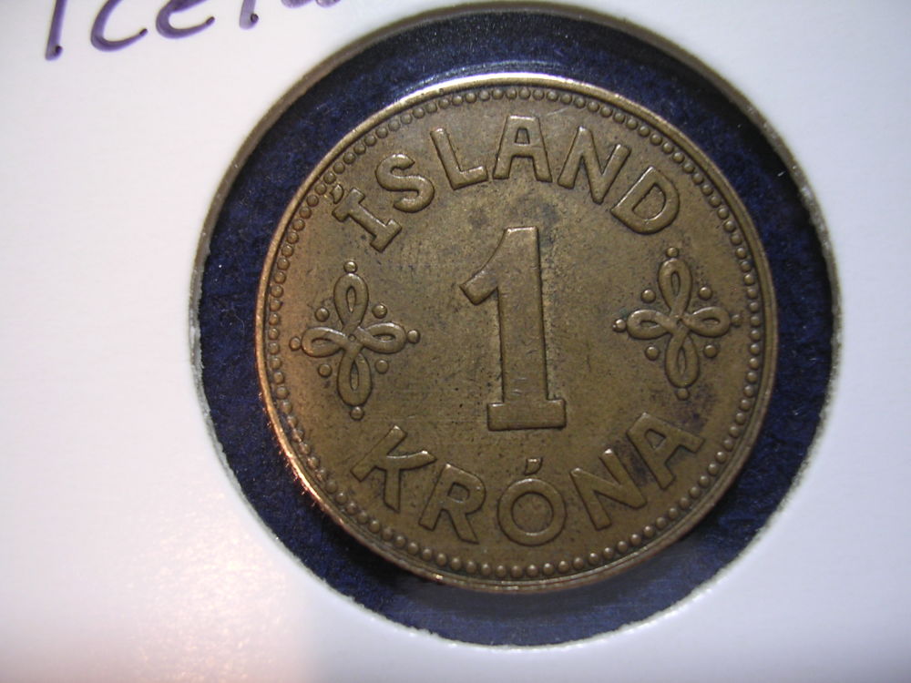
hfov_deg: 49.0
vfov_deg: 37.7
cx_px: 456
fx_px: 1000
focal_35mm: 38
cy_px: 342
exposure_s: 1/8.7
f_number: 2.8
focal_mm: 5.8
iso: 100
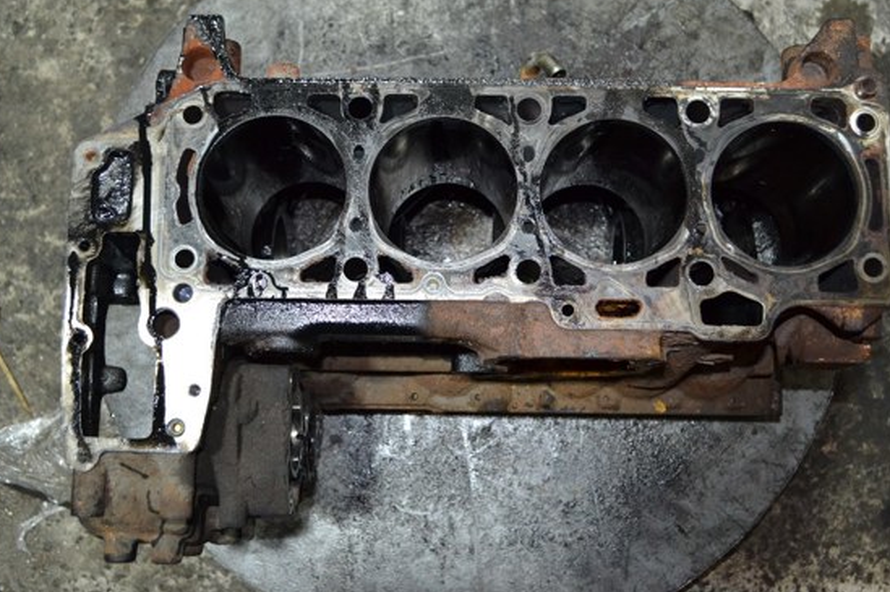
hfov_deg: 46.4
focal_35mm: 42
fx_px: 1037
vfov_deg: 31.8
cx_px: 443
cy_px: 276
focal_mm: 24
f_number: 4
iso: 900
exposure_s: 1/60
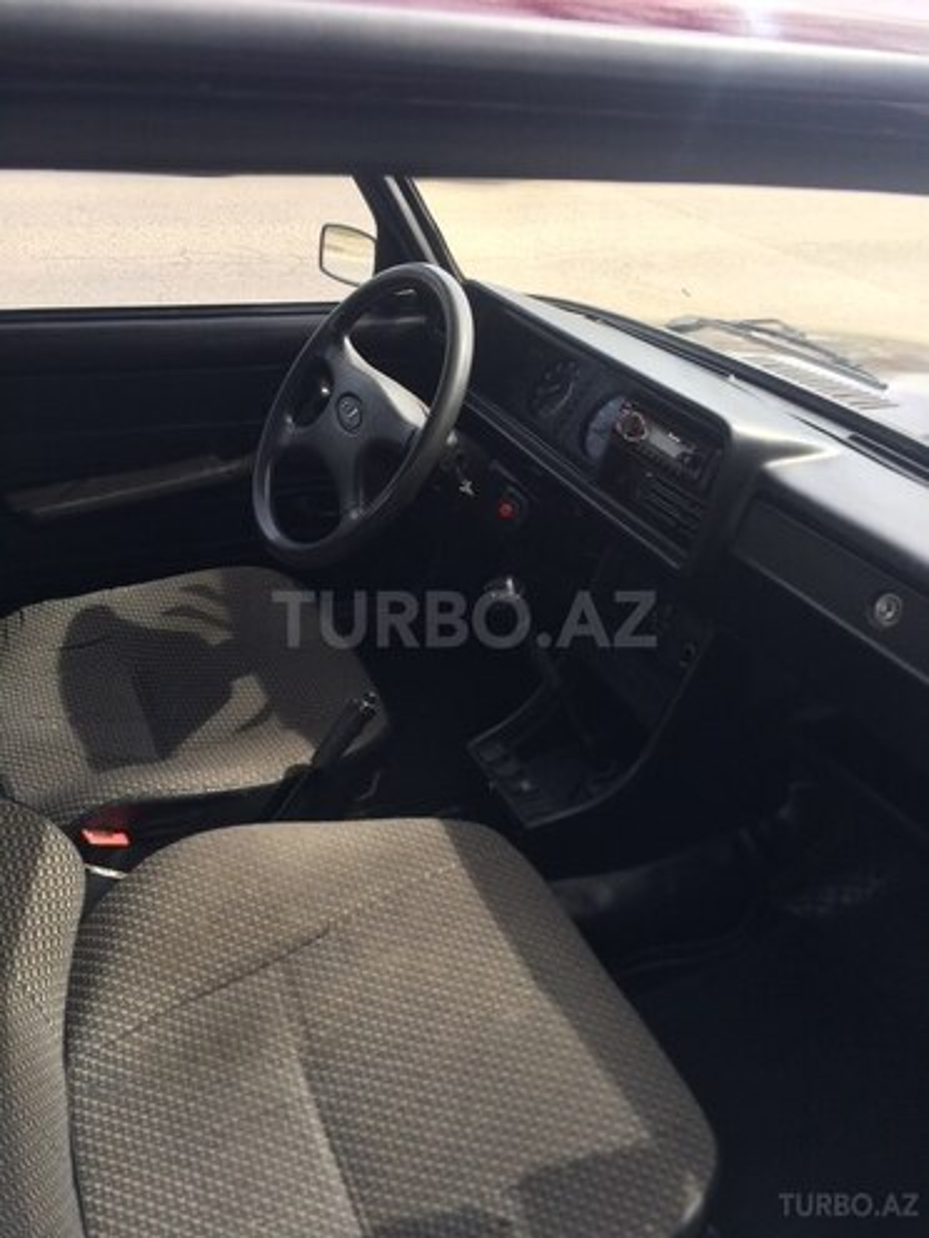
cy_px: 619
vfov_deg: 61.7
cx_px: 464
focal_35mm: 29
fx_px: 1038
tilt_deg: -34.2
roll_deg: -4.4
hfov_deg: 48.2
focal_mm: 4.15
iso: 32
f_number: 2.2
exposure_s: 1/323
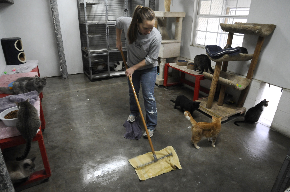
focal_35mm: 22
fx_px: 177
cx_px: 144
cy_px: 93
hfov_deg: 78.6
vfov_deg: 57.1
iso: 1600
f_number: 4
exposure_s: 1/40
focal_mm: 14
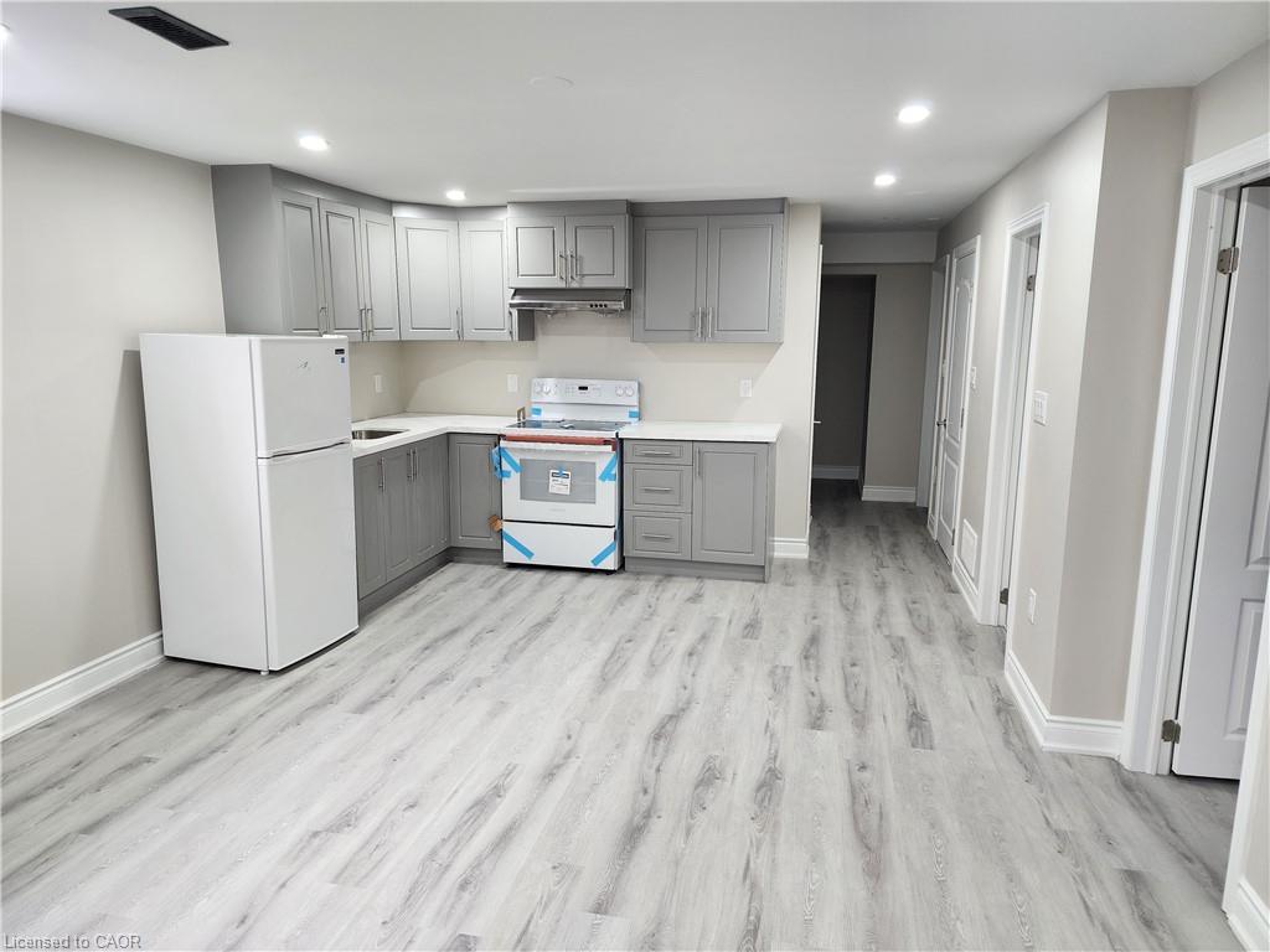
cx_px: 635
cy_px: 476
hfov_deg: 73.9
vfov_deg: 58.9
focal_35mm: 23
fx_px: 844
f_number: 1.8
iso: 320
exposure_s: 1/120
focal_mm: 6.4
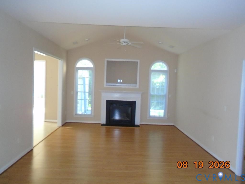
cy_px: 92
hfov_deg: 67.3
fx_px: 184
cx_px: 122
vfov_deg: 53.1
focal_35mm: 26
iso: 800
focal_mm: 4.6
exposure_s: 1/30
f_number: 3.2
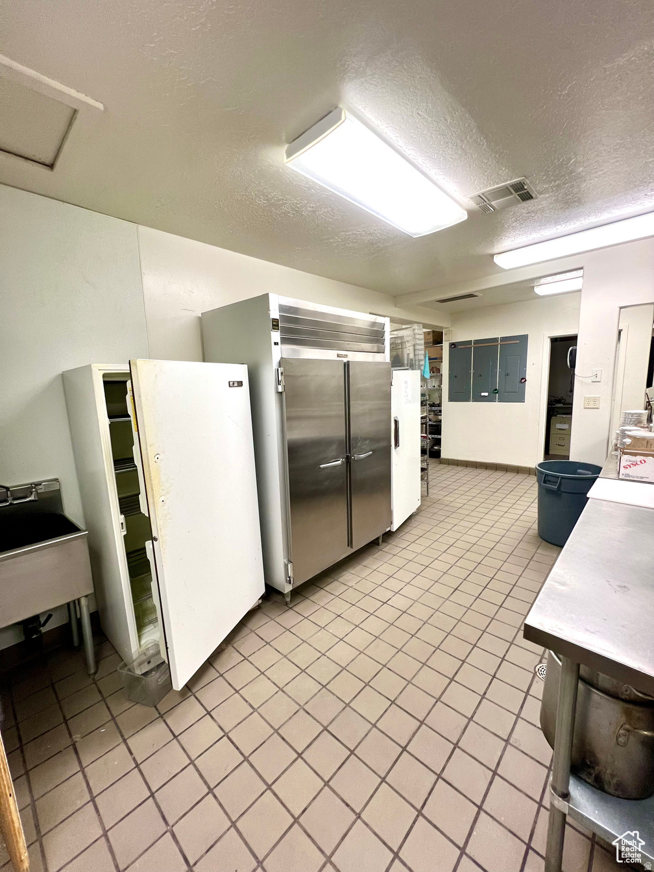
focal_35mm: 13
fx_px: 327
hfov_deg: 89.9
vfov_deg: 106.2
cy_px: 436
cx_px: 327
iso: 200
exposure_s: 1/120
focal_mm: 1.57
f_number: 1.8
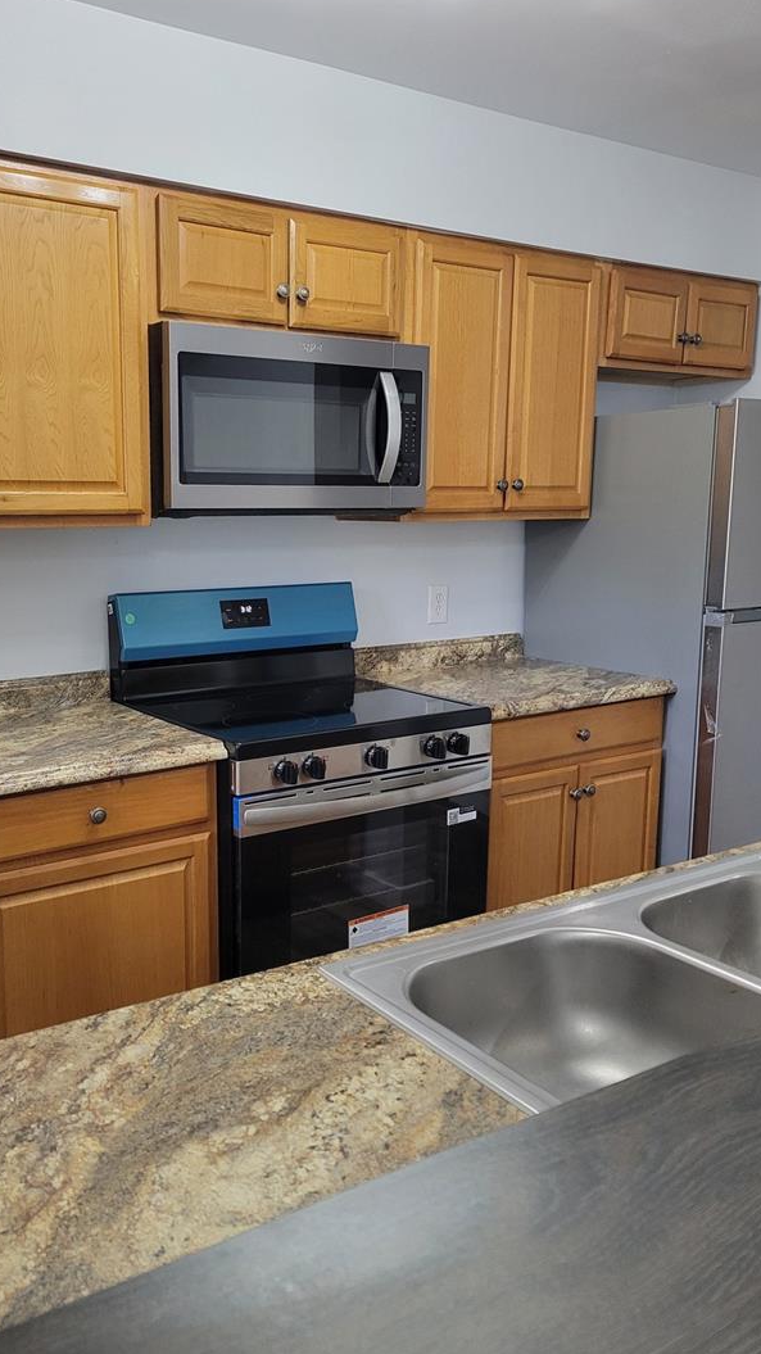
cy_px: 675
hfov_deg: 39.7
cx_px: 258
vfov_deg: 66.1
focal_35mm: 29
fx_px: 1041
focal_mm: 5.4
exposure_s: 1/120
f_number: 1.8
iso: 320
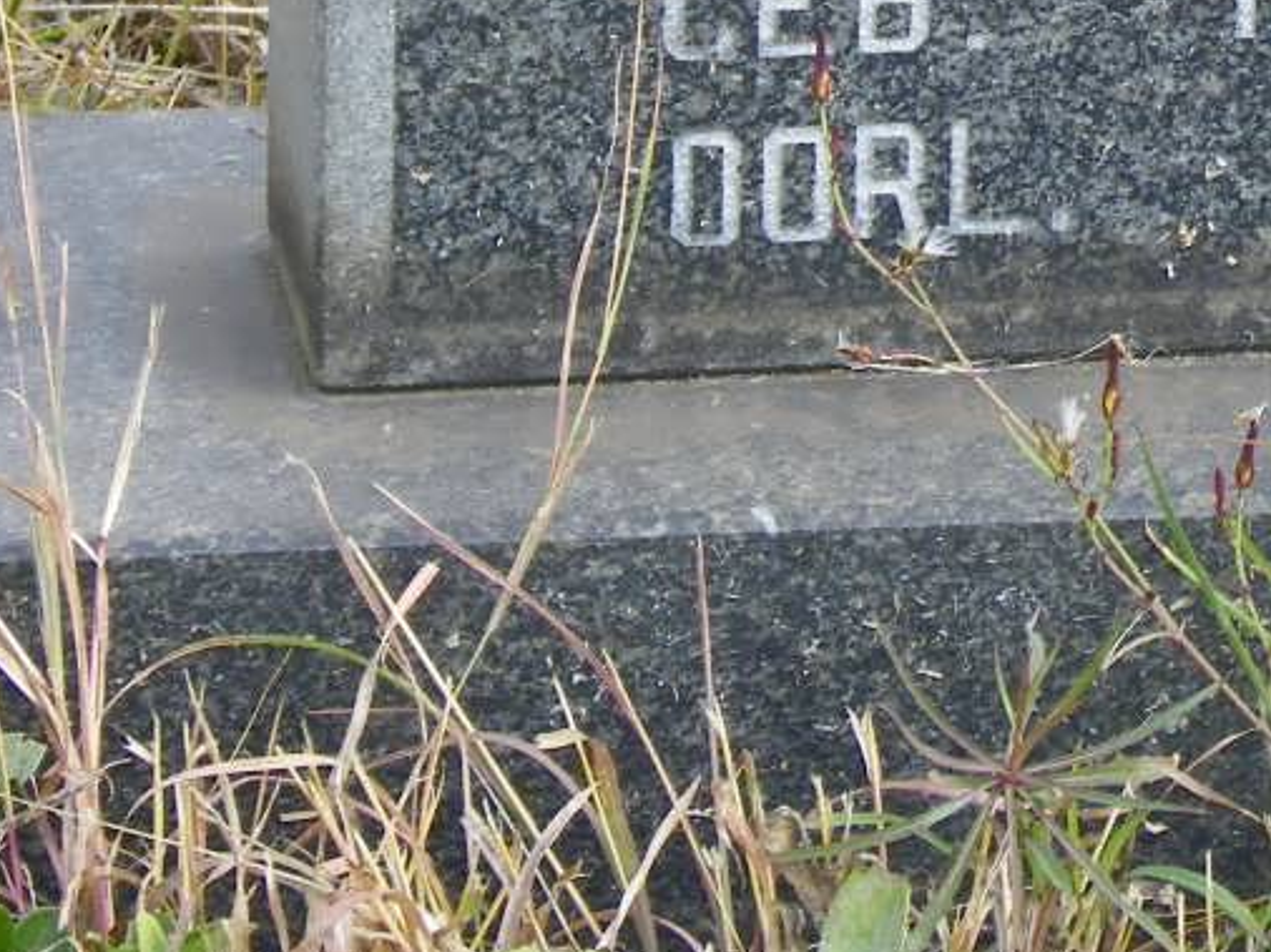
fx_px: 17763
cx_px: 1454
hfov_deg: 4.1
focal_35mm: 484
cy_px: -151
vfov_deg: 3.1
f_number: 4.5
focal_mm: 36.3
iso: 64
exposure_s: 1/60
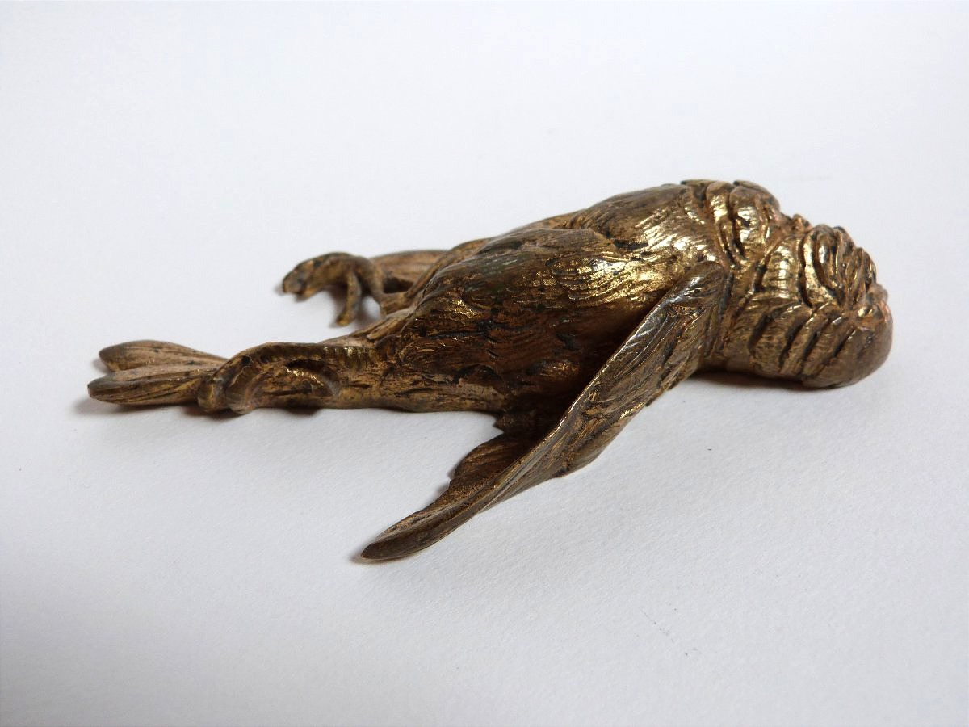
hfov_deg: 54.0
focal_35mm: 34
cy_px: 364
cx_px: 484
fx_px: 952
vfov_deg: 41.8
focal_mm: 6.1
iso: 125
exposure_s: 1/60
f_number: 3
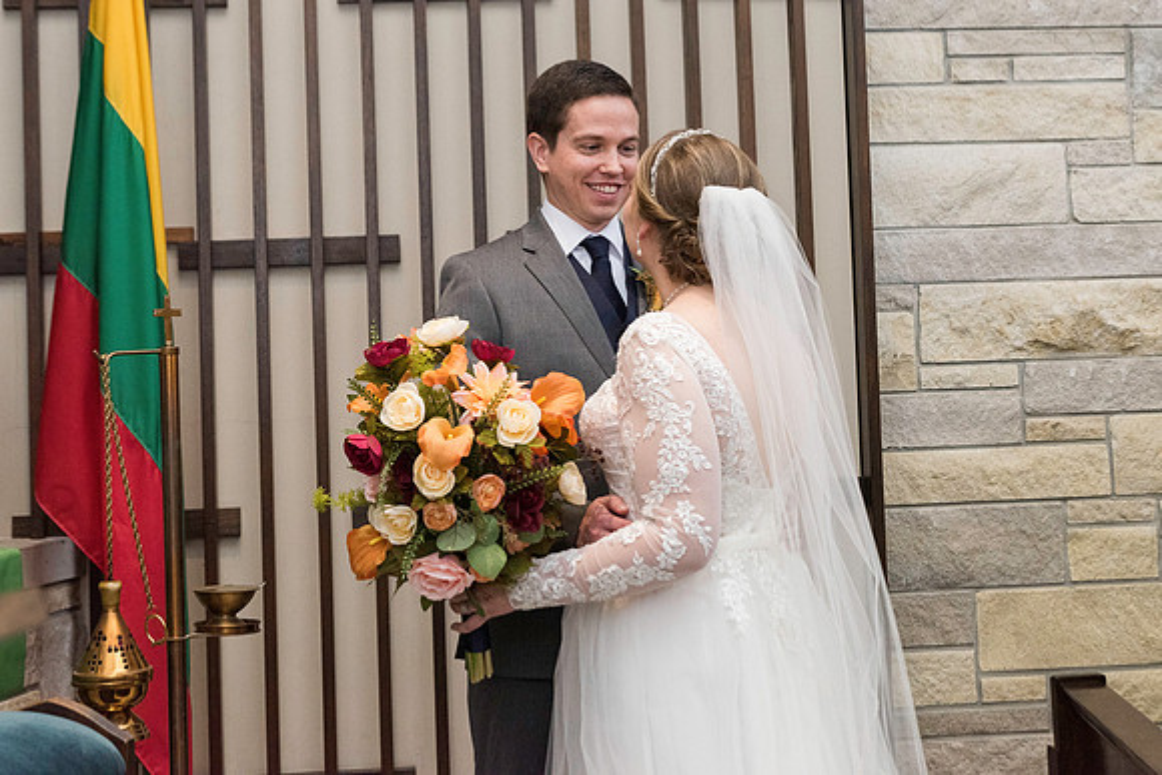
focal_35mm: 64
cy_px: 259
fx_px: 2065
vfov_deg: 21.2
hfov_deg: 31.4
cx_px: 581
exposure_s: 1/160
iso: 1250
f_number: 4.5
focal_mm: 48
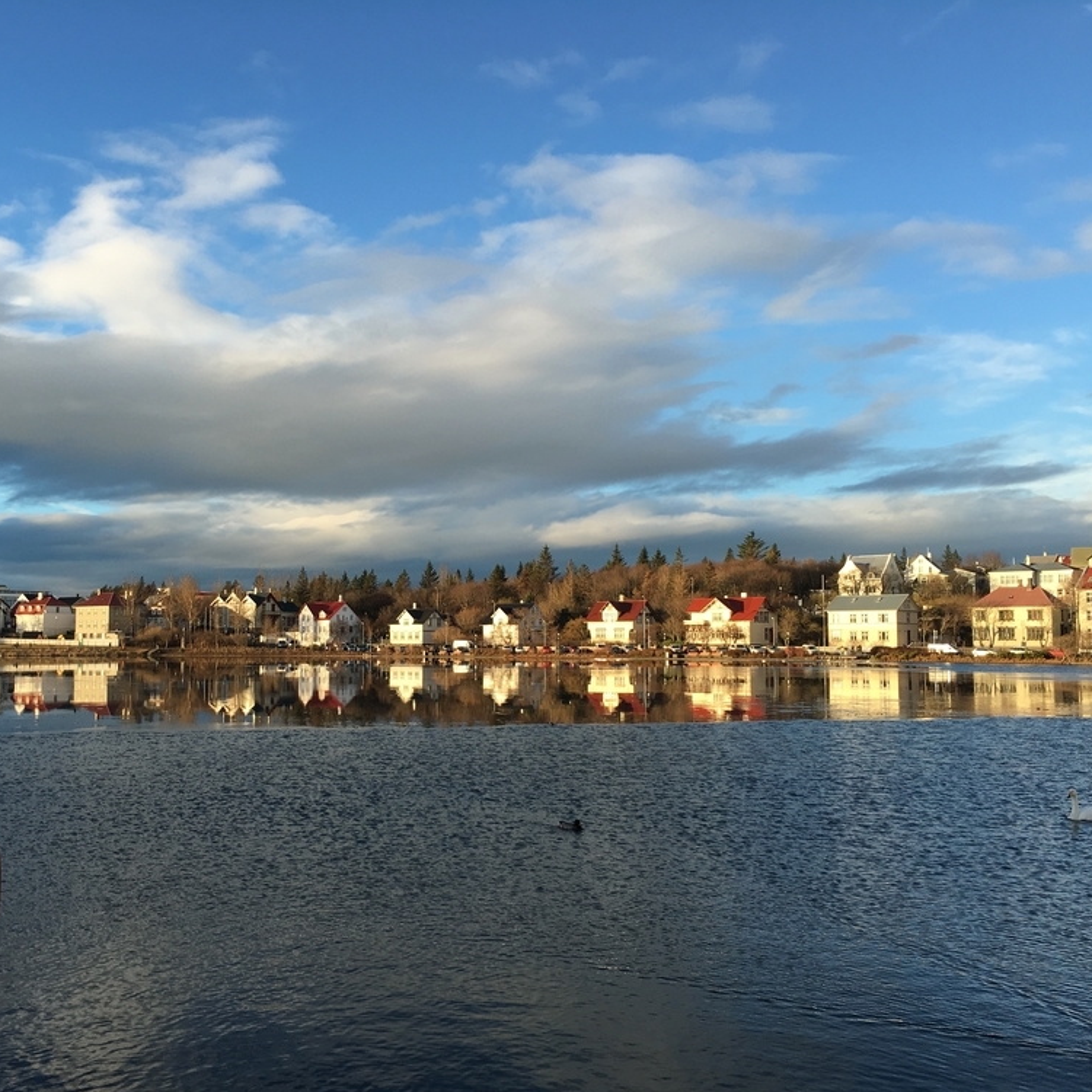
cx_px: 435
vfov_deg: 47.2
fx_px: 1249
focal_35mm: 35
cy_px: 556
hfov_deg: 46.9
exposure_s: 1/686
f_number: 2.2
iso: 25
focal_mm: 4.15
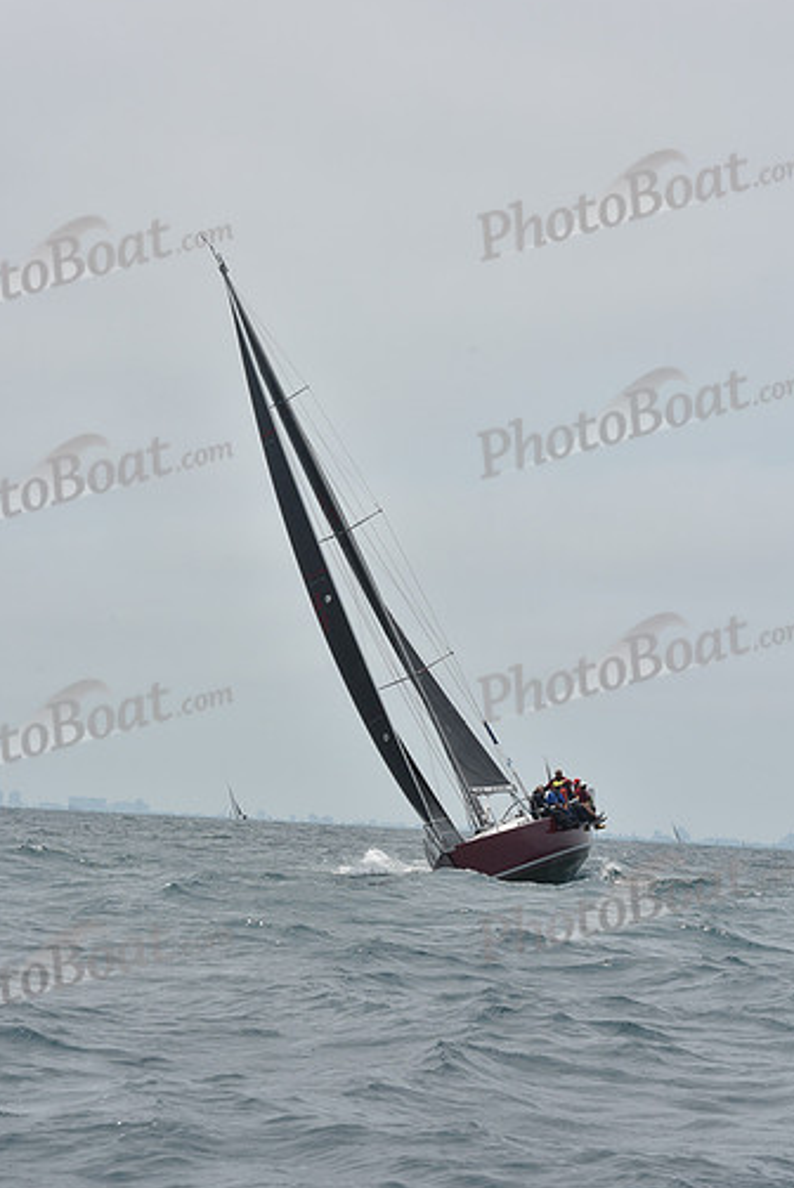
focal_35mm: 121
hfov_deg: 11.3
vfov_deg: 16.9
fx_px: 3997
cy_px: 574
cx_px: 356
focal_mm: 105
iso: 250
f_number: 13
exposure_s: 1/800
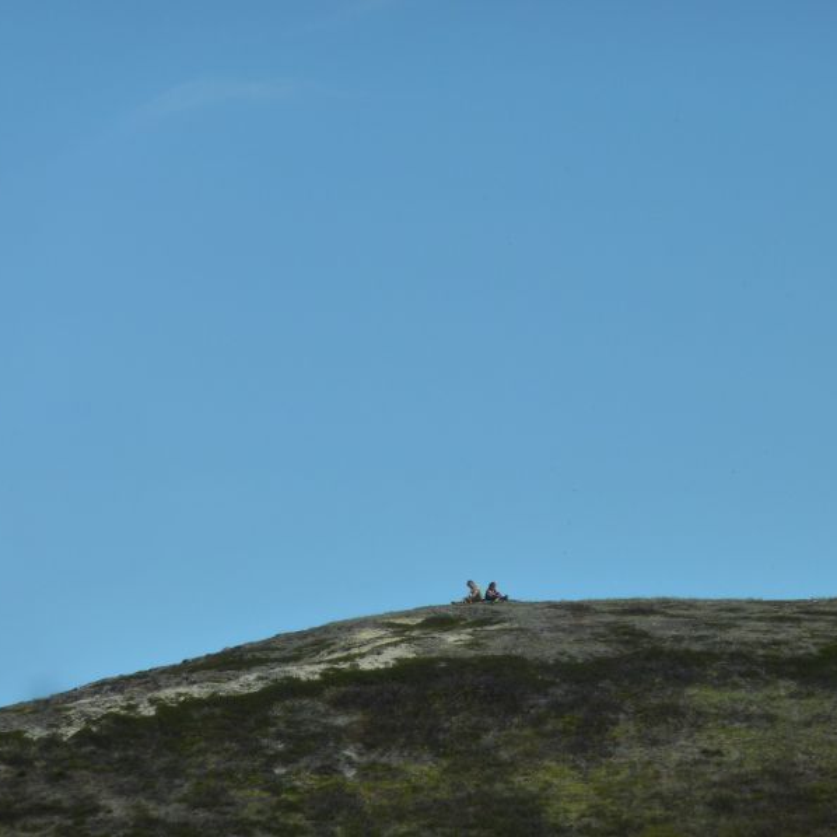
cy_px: 418
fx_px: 9711
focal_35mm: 355
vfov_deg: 4.9
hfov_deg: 4.9
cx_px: 539
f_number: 5.6
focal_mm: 49.2
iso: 125
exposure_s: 1/800
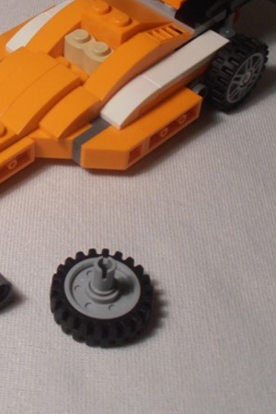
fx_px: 885
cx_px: 11
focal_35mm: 77
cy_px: 126
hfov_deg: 17.4
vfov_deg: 26.1
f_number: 3.9
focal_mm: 6.61
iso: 80
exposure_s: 1/40
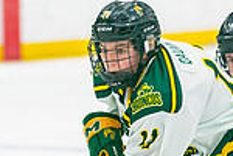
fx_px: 4213
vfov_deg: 2.1
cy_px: 164
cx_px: 57
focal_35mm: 651
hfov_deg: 3.2
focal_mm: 130
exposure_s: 1/640
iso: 400
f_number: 2.8
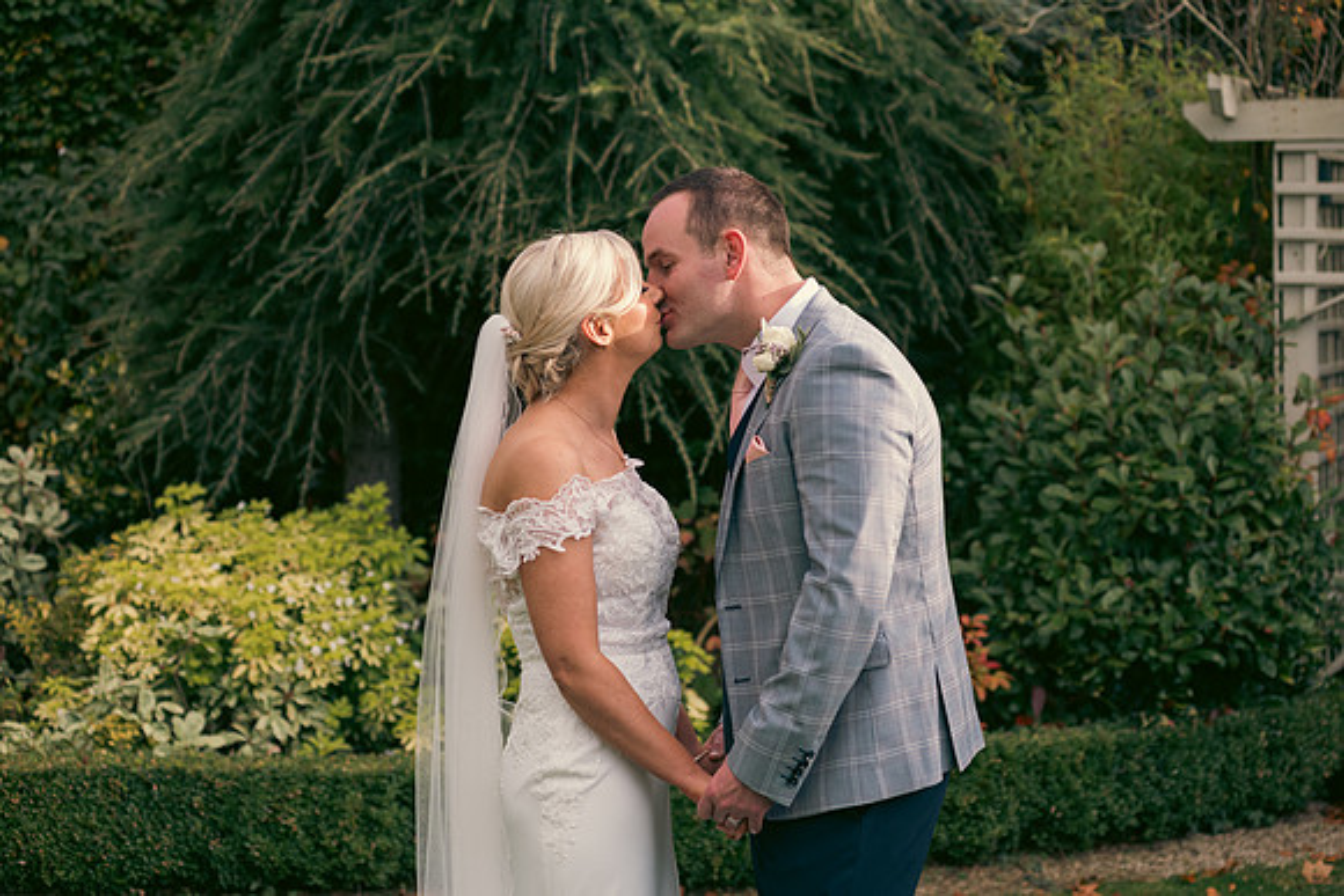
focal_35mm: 80
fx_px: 2987
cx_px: 672
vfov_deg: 17.1
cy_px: 448
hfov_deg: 25.4
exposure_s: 1/250
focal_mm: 80
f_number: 3.5
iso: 100
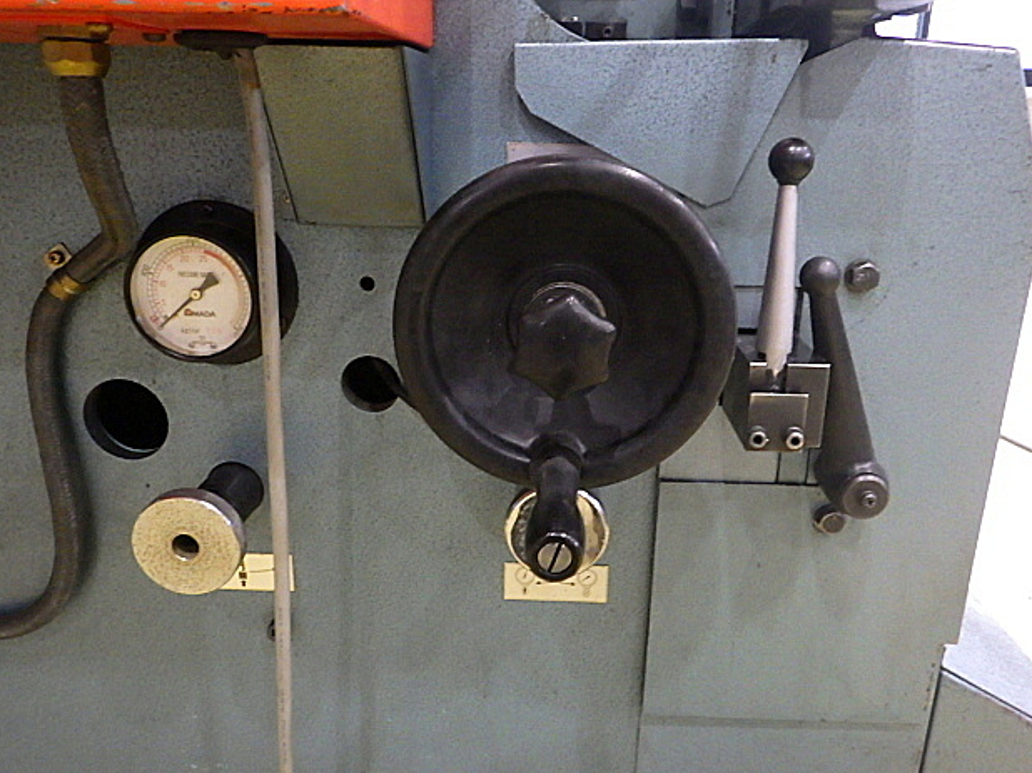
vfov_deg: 48.2
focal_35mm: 29
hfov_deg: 61.7
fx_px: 864
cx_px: 528
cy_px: 386
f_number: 3.5
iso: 1600
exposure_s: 1/25
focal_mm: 5
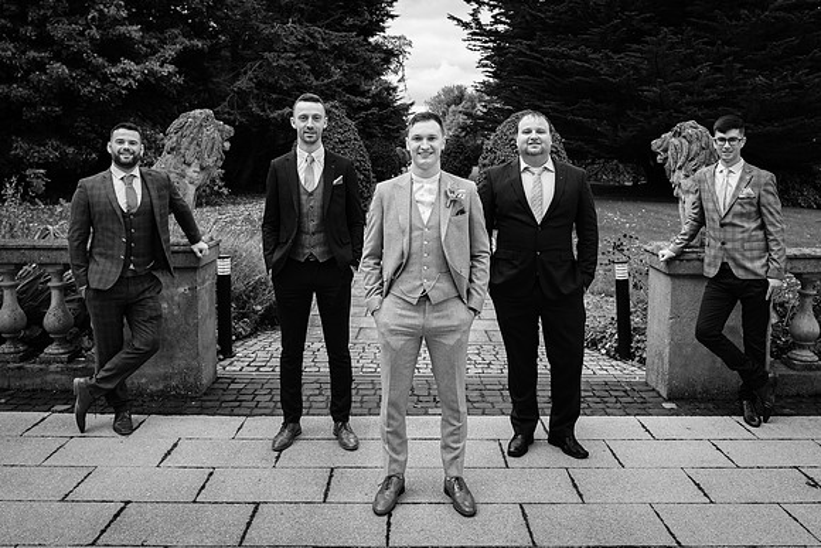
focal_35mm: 31
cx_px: 419
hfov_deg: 60.3
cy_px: 217
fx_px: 707
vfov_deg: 42.1
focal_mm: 16
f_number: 3.6
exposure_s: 1/200
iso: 200
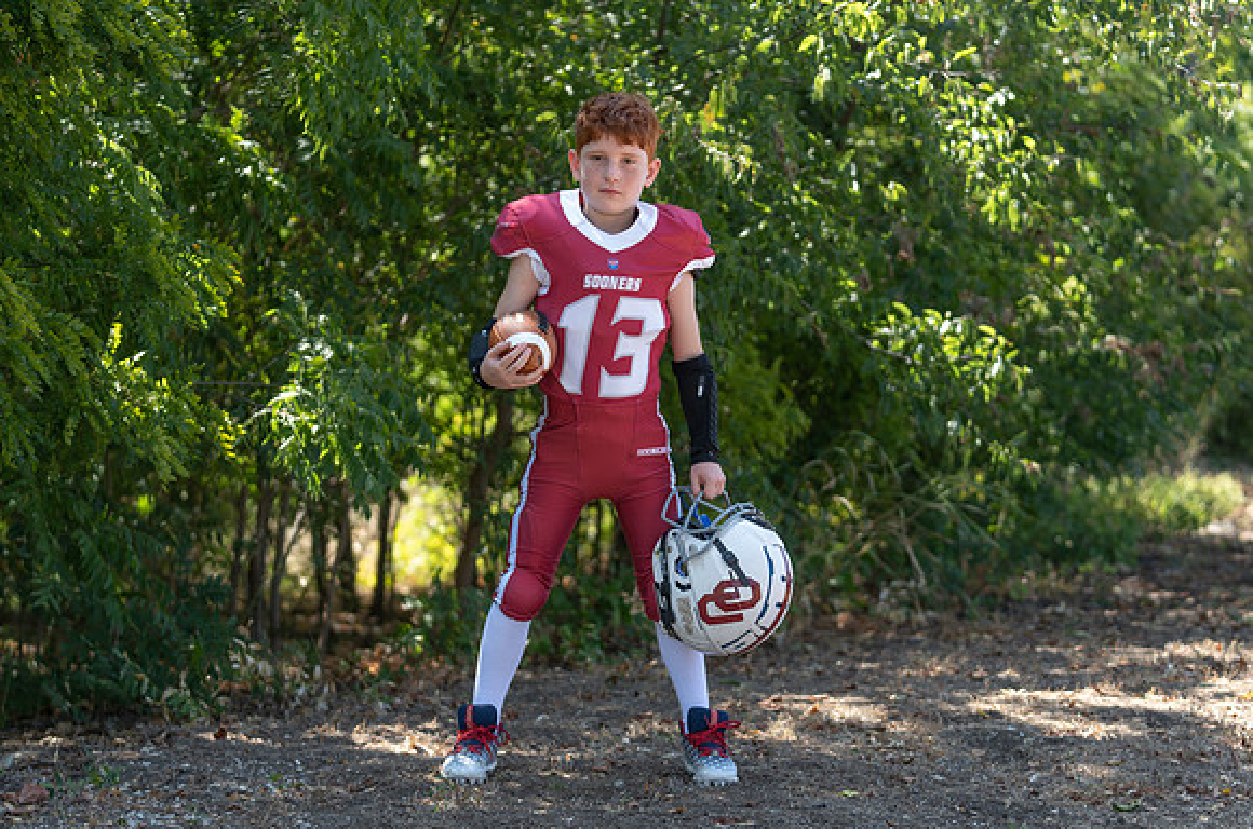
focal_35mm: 76
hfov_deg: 26.5
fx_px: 2655
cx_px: 636
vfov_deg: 17.8
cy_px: 416
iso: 80
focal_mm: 70
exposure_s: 1/320
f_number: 2.8
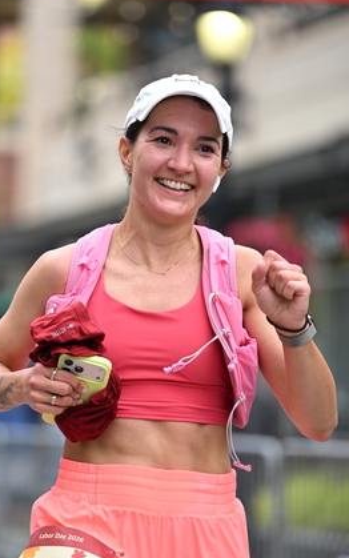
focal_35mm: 194
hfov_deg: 6.8
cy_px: 285
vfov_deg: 10.8
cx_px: 125
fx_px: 2951
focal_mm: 145
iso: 640
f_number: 2.8
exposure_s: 1/2000
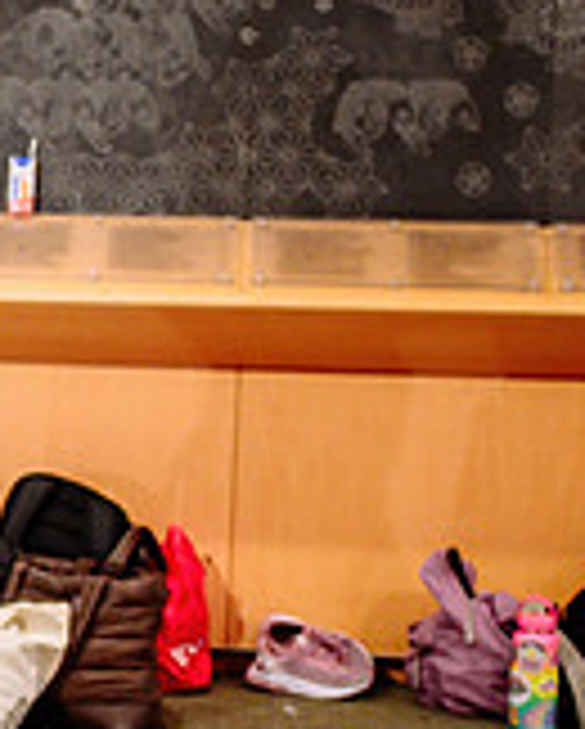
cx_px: -693
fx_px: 3046
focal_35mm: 141
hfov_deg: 9.9
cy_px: 522
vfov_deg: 13.6
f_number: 2
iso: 1250
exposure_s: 1/250
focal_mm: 28
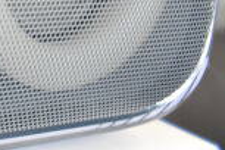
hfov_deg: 15.7
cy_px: -45
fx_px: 675
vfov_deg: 12.3
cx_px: -197
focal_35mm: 108
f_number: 3.5
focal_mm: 18
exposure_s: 1/50
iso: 1600
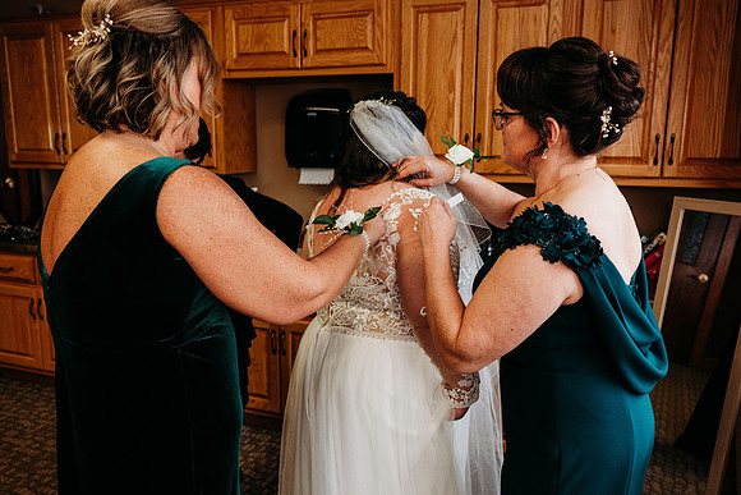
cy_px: 248
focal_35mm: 29
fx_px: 597
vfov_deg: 45.0
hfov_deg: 63.6
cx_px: 370
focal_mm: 29
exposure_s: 1/200
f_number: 4.5
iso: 1250
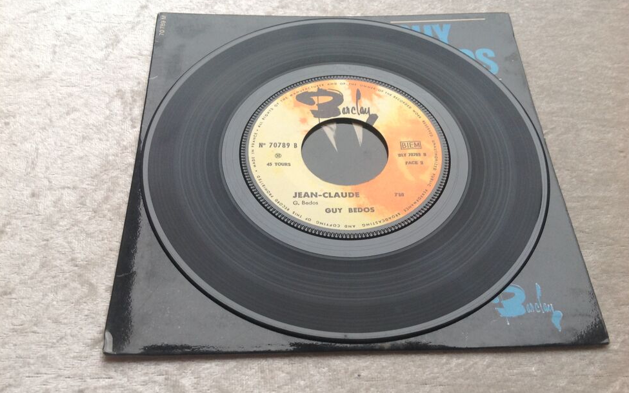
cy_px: 193
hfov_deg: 51.5
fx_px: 651
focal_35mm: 38
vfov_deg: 33.6
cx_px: 321
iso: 50
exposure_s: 1/17
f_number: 2.4
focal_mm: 4.28
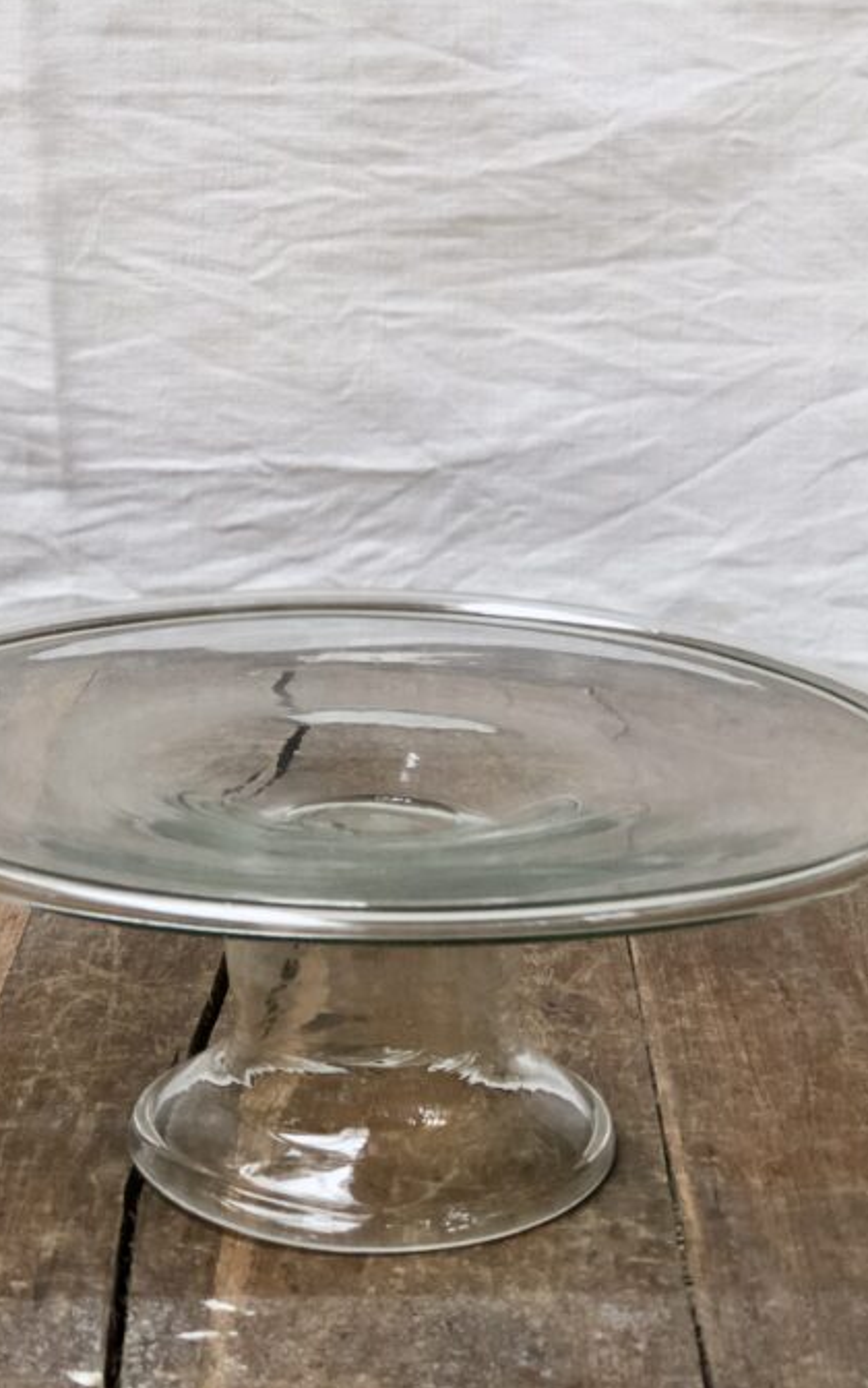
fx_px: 2722
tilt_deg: -18.0
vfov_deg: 28.6
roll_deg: +0.1
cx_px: 378
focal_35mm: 72
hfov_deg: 18.1
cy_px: 770
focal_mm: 6.6
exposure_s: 1/30
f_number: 2.8
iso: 80
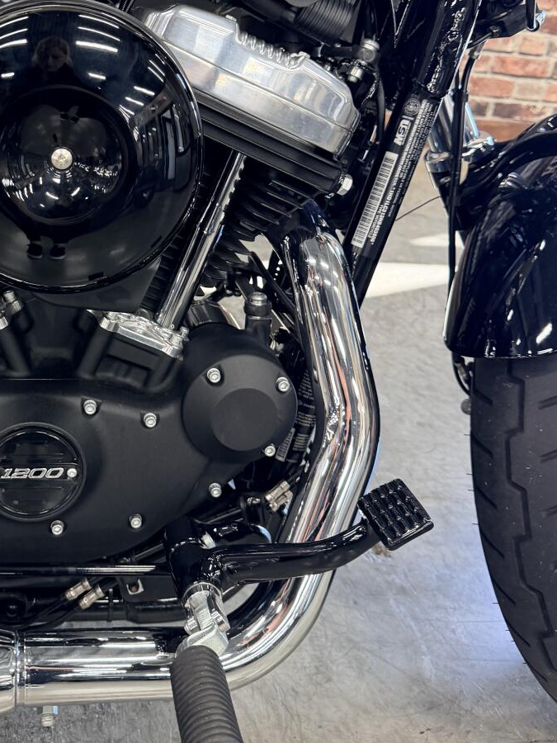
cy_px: 248
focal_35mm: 40
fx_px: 858
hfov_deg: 35.1
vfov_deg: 46.1
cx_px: 129
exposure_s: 1/60
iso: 200
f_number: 1.78
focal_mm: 6.76
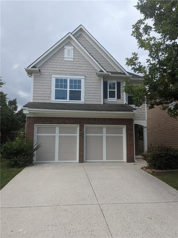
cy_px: 119
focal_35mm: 27
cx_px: 89
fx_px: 185
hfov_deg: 51.3
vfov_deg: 65.3
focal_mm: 4.38
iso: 67
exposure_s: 1/1466
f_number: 1.73
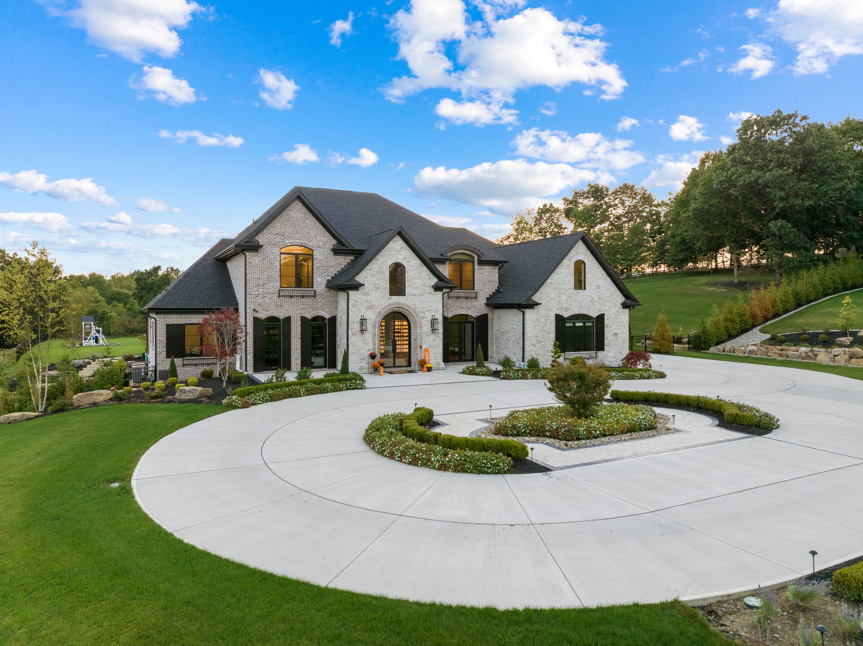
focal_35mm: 24
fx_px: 598
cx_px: 432
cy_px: 323
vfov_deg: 56.8
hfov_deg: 71.6
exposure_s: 1/500
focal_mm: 12.29
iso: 200
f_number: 2.8
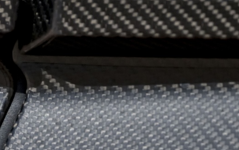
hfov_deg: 6.7
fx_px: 1987
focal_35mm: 305
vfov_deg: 4.3
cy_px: -109
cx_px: -163
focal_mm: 62
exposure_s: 1/800
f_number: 5.6
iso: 400
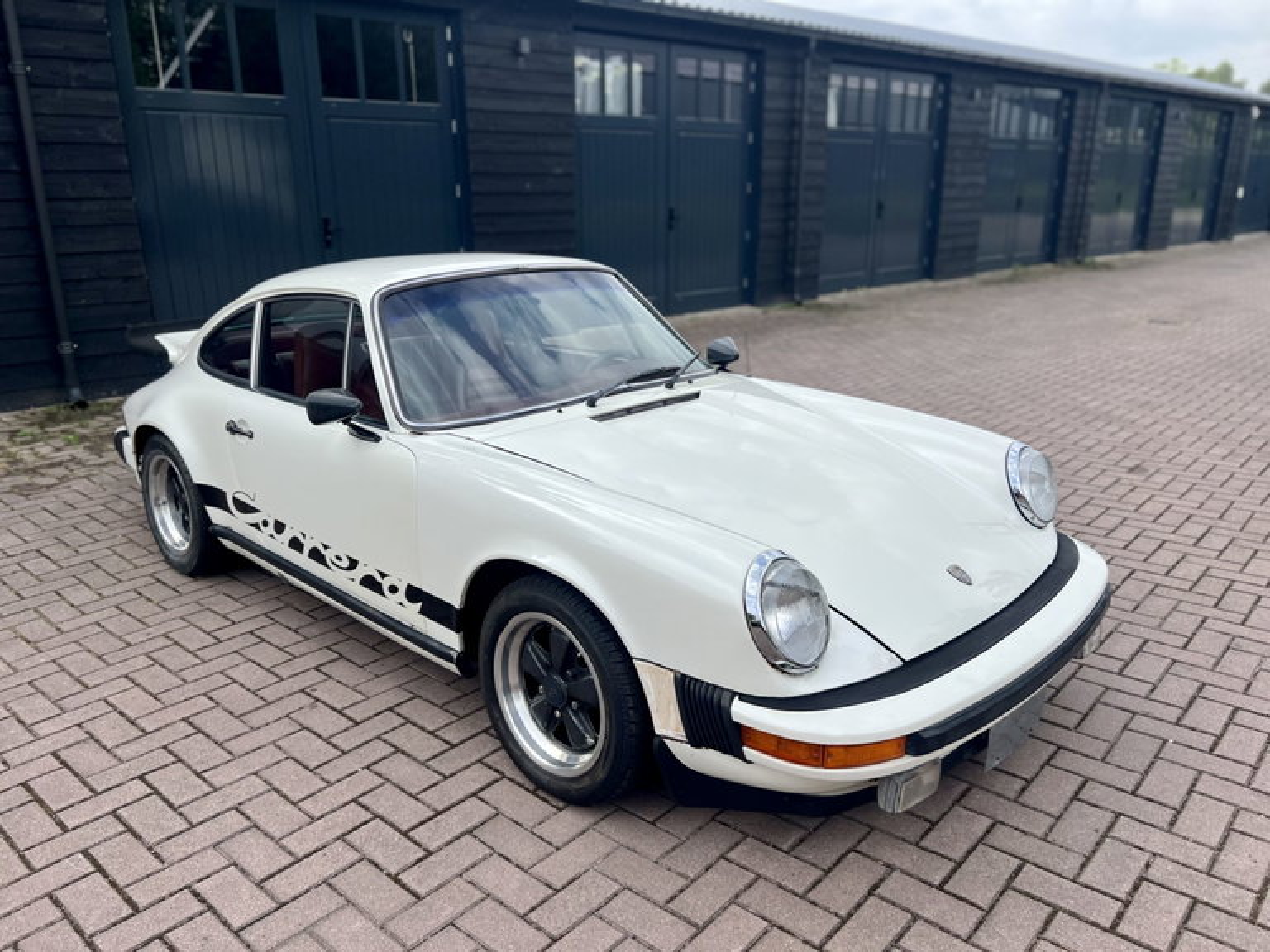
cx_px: 635
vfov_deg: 53.1
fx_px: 954
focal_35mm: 26
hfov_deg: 67.3
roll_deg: +0.7
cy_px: 476
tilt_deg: -17.1
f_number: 1.5
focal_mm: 5.7
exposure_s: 1/2762
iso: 50
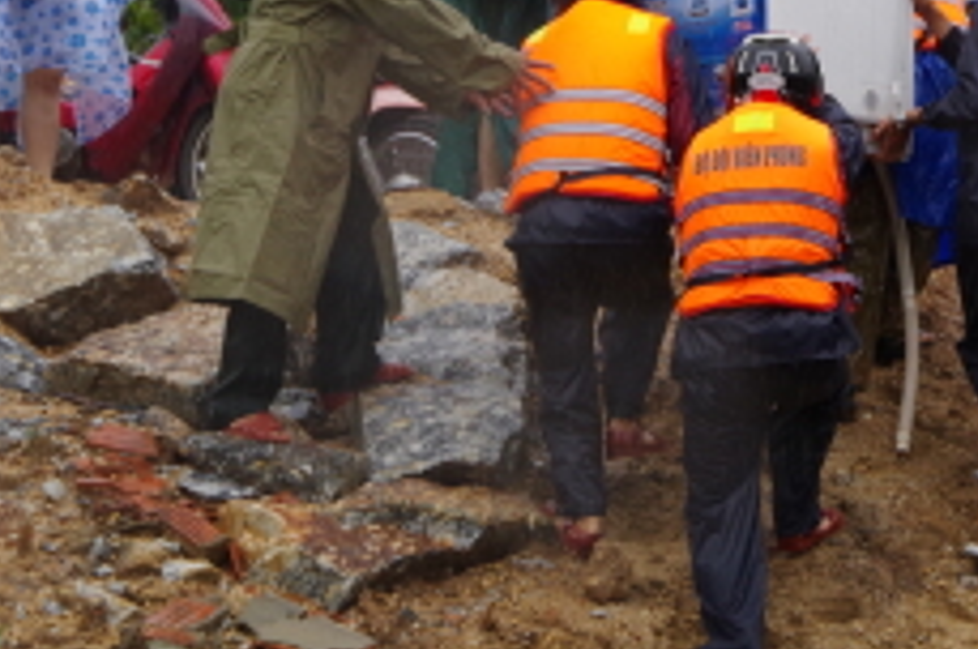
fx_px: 3906
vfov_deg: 9.4
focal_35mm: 144
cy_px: -56
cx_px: 824
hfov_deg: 14.2
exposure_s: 1/250
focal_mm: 40
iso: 800
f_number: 8
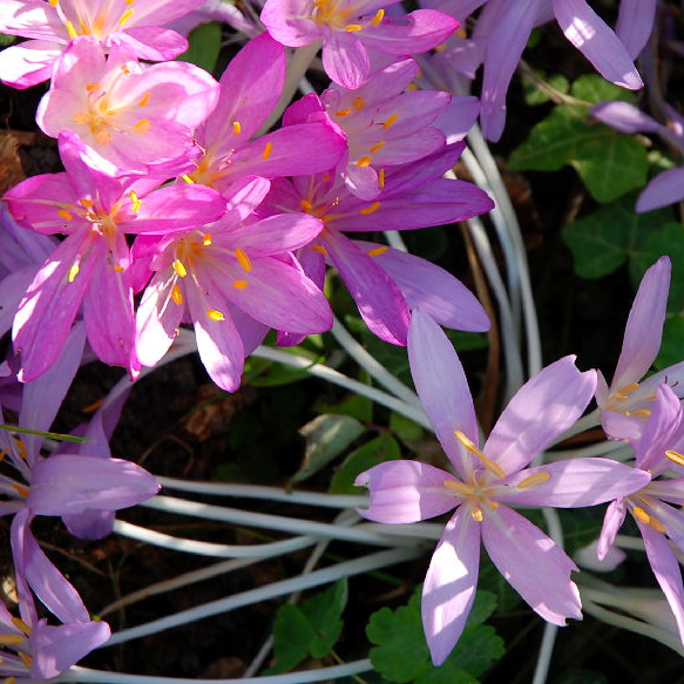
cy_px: 283
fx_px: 3510
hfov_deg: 11.1
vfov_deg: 11.1
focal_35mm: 157
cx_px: 406
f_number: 5.6
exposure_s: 1/125
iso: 200
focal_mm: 70
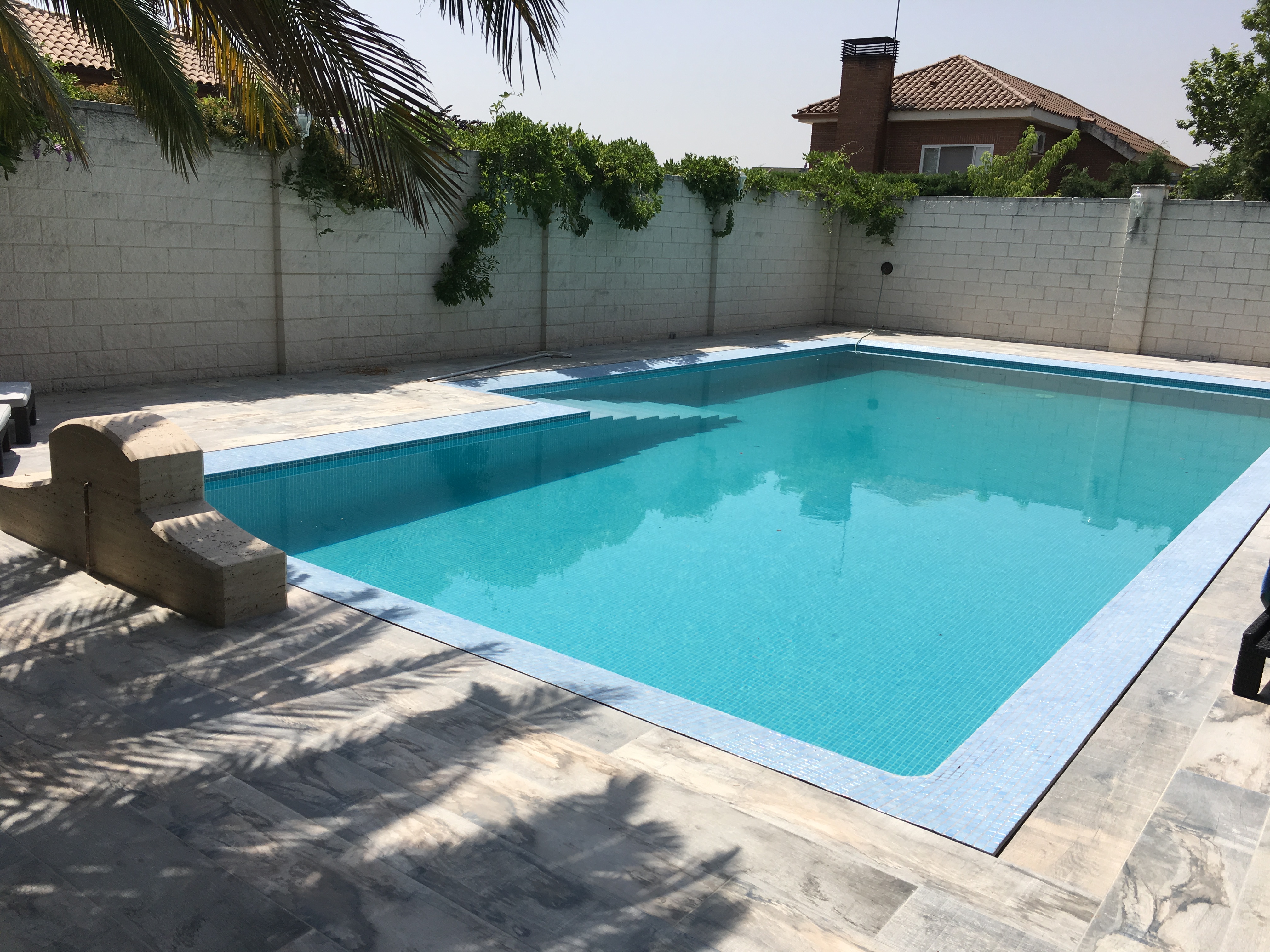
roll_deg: -3.4
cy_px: 476
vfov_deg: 48.2
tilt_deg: -11.4
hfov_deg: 61.7
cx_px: 635
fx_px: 1064
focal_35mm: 29
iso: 25
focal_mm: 4.15
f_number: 2.2
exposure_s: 1/2198
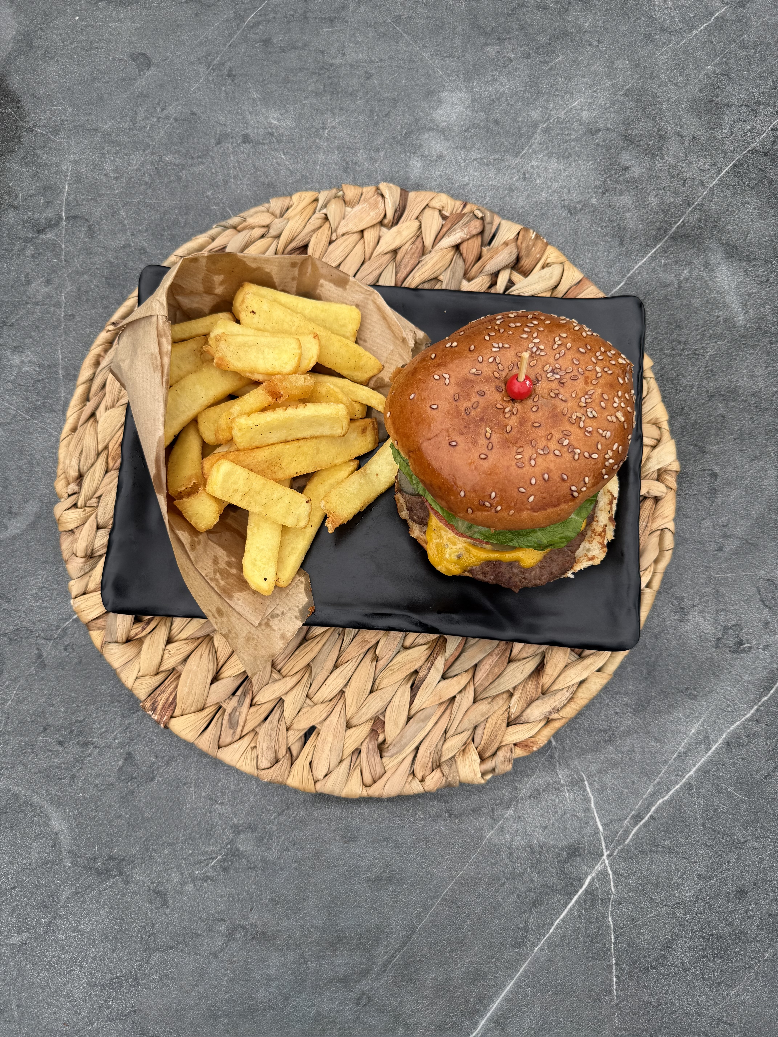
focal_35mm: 24
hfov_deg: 56.8
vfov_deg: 71.6
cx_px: 389
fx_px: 719
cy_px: 518
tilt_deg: -81.6
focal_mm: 6.76
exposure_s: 1/849
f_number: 1.78
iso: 80
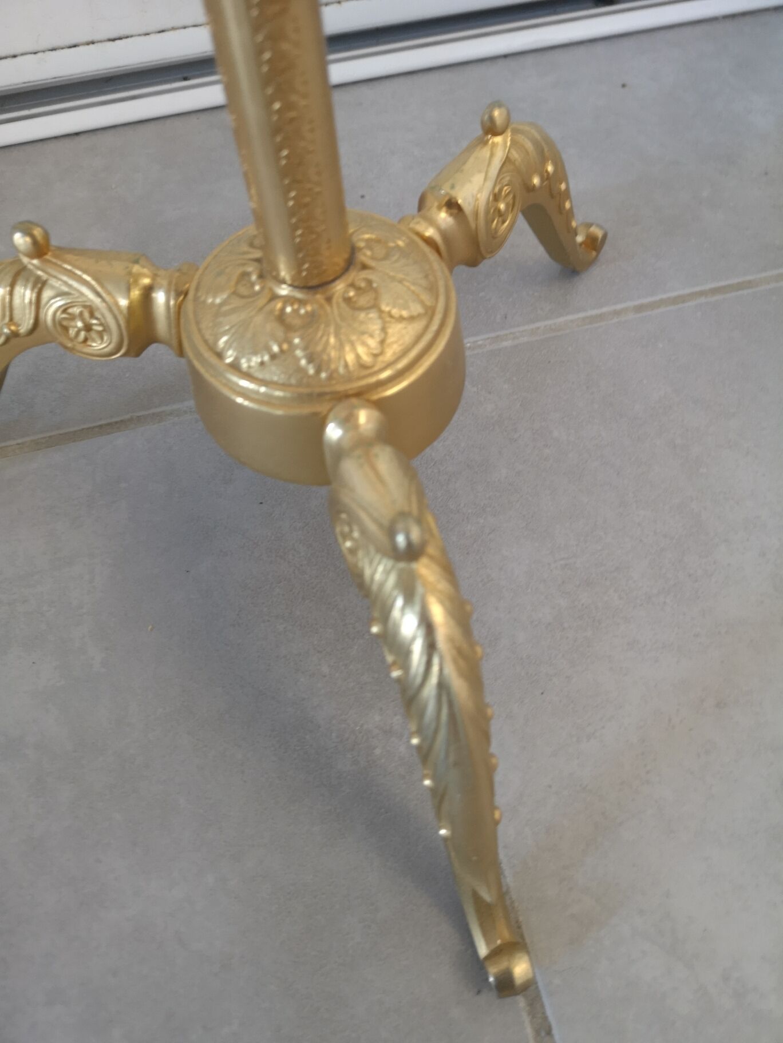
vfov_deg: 65.3
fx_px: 814
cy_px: 522
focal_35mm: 27
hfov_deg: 51.4
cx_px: 392
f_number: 1.8
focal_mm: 3.95
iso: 320
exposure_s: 1/25
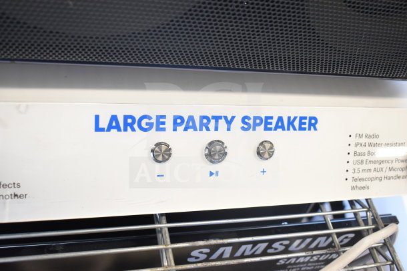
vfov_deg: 34.2
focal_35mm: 39
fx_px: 441
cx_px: 204
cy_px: 136
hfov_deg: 49.5
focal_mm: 26
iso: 1250
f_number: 4
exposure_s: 1/40
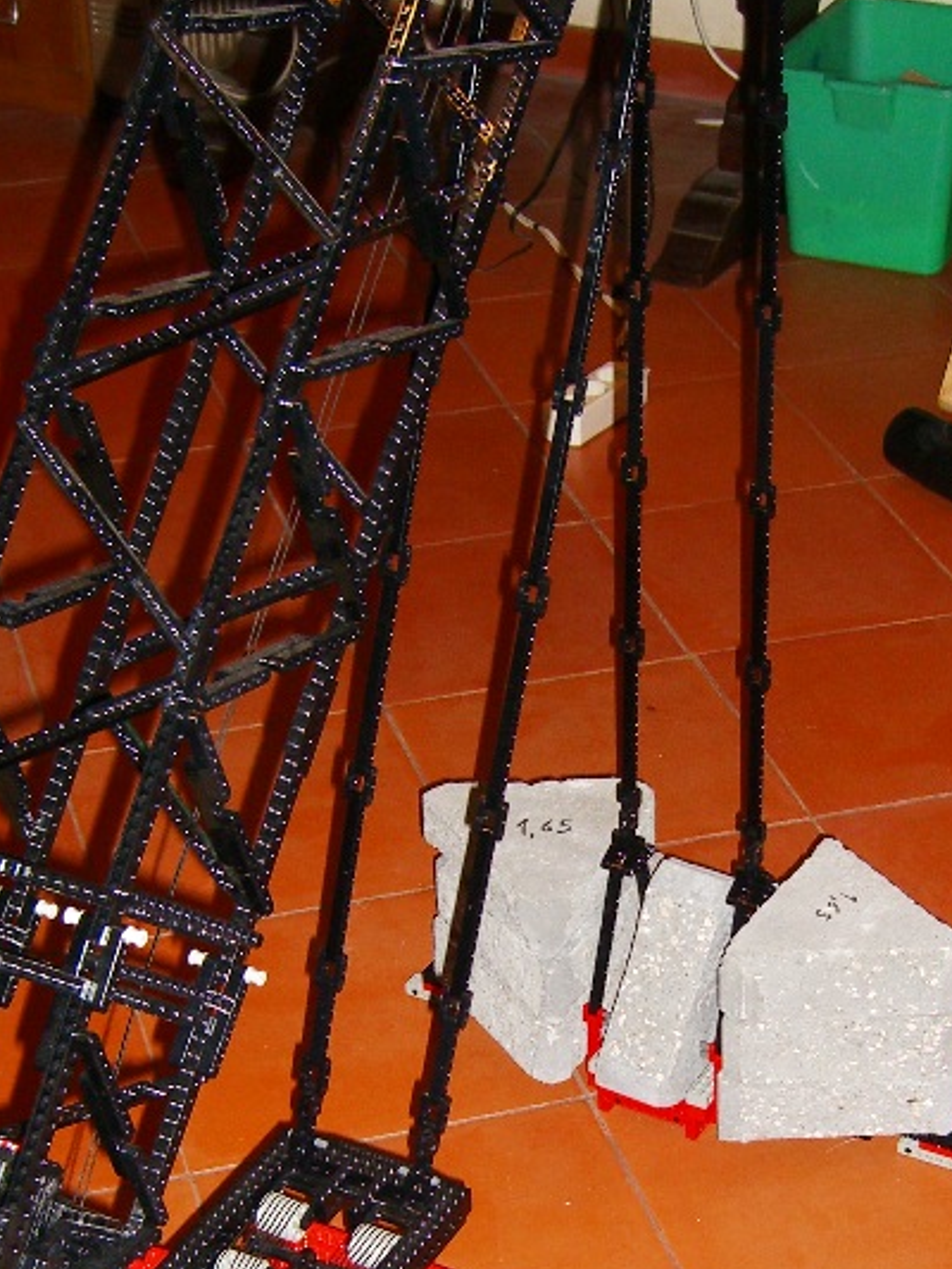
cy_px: 957
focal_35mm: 73
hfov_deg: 20.1
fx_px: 2676
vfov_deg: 26.3
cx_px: 588
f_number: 2.8
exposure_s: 1/60
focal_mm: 7.9
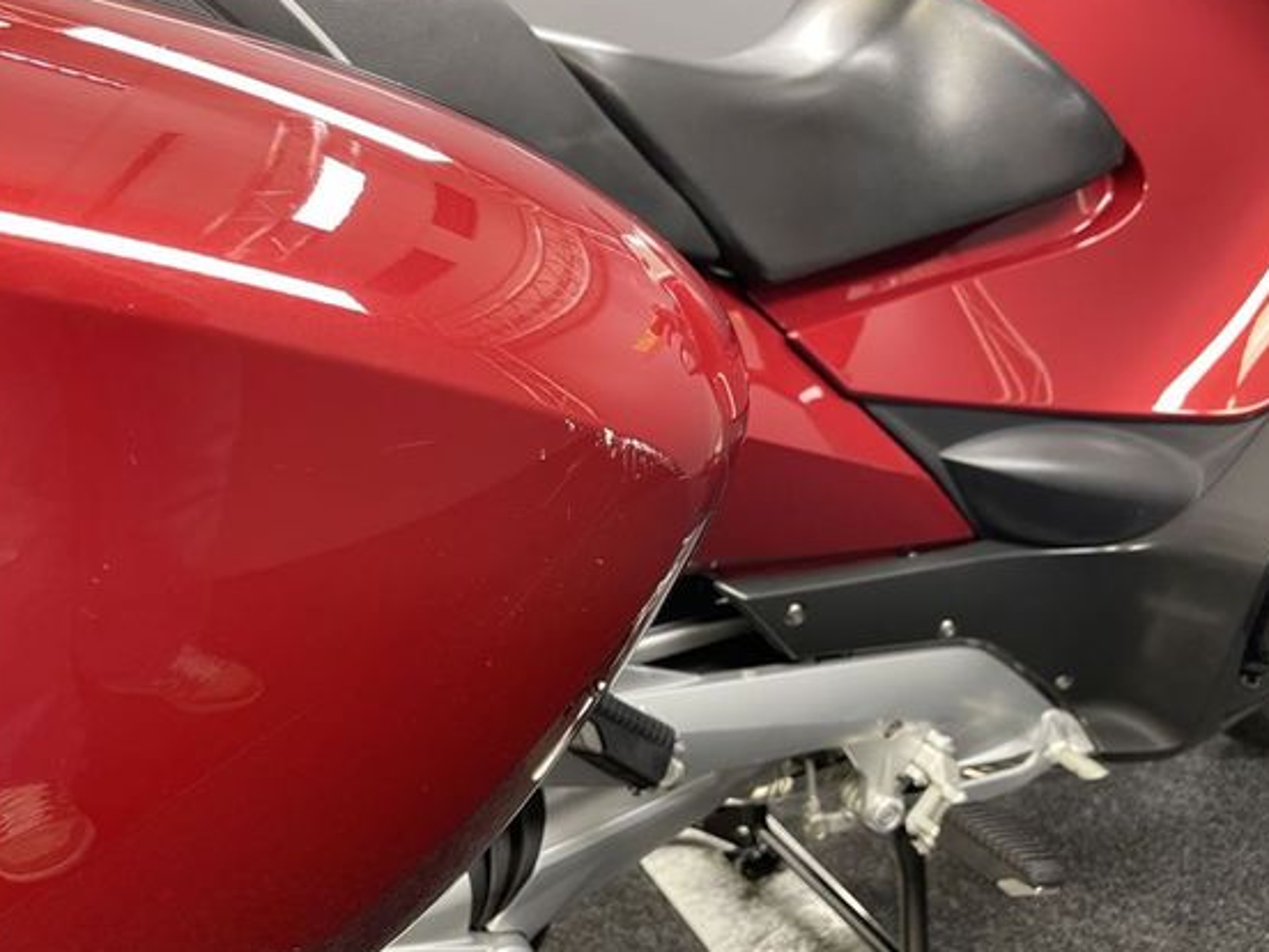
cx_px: 600
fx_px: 1063
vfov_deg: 48.2
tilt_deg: -21.6
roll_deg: -1.0
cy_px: 483
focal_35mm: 29
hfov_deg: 61.6
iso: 250
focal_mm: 5.1
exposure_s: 1/50
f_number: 1.6
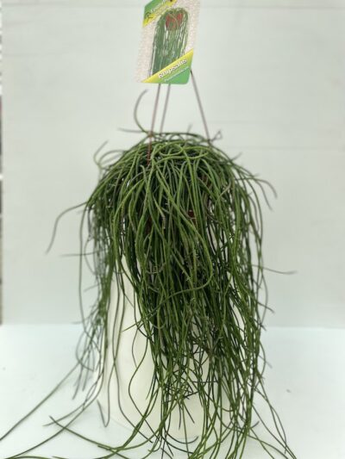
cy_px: 230
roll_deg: -0.4
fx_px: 345
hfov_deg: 53.1
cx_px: 172
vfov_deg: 67.3
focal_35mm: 26
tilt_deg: -17.5
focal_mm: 4.2
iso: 50
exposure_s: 1/602
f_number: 1.6
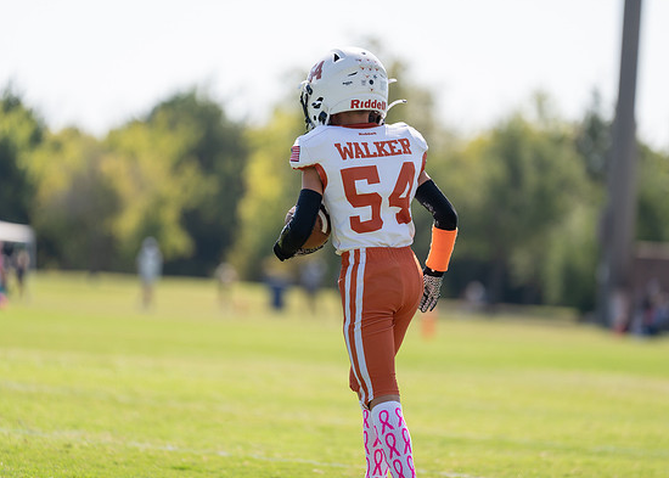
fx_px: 4200
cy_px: 234
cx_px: 352
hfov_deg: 9.1
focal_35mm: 221
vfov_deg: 6.5
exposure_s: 1/1600
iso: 100
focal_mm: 200
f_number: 2.8
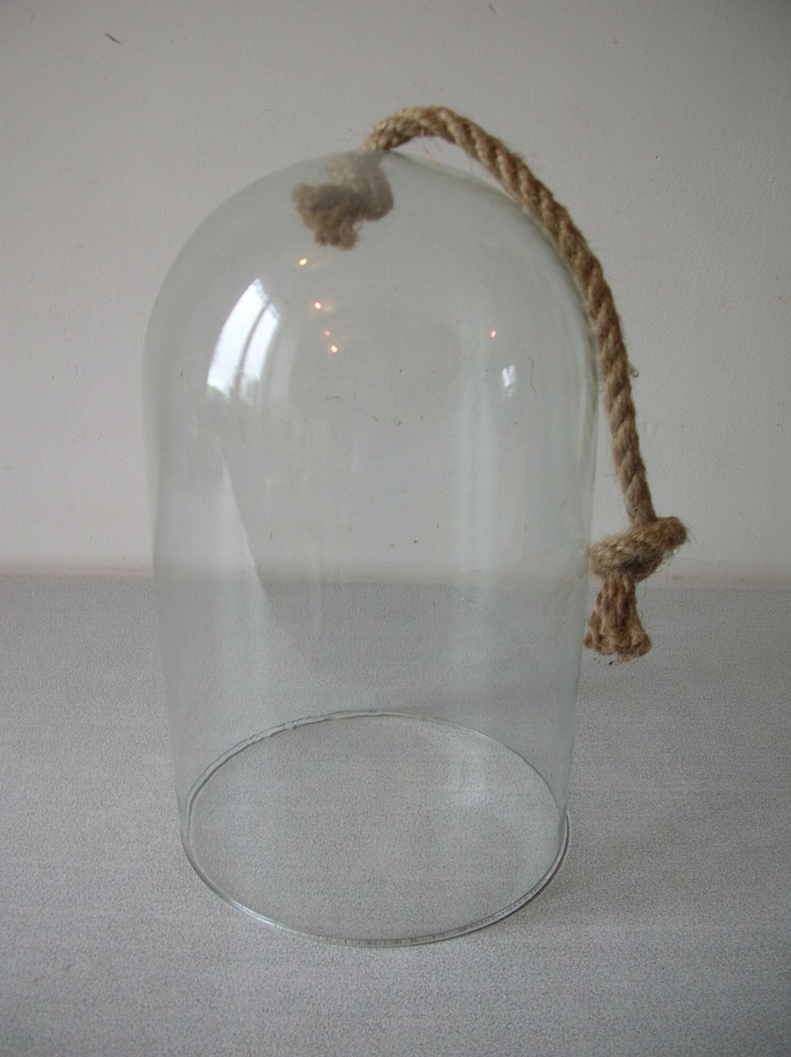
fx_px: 1068
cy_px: 528
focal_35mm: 35
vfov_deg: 52.7
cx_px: 396
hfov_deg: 40.7
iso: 50
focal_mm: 5.8
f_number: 2.8
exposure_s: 1/11.4
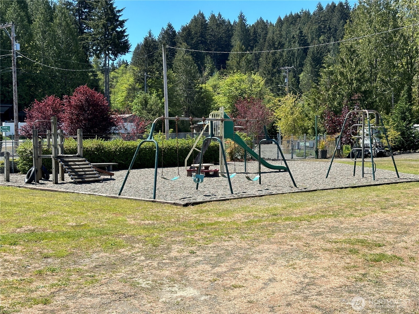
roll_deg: +0.4
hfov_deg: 39.7
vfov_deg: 30.3
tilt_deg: -1.5
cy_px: 157
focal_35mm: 48
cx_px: 210
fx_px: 581
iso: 64
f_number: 1.78
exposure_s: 1/2070
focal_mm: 6.86
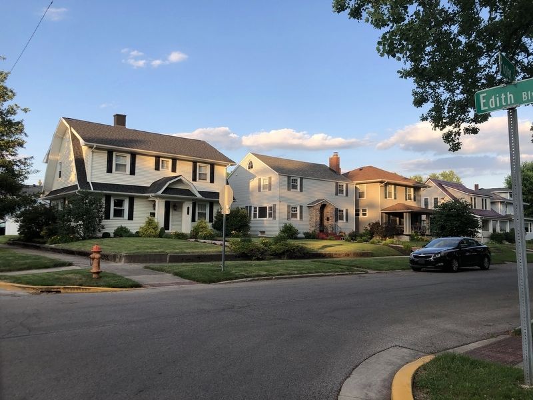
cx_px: 266
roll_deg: +0.3
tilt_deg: +5.1
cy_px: 200
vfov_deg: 49.7
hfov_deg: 63.4
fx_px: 431
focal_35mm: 28
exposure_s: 1/585
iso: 20
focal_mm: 4
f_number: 1.8
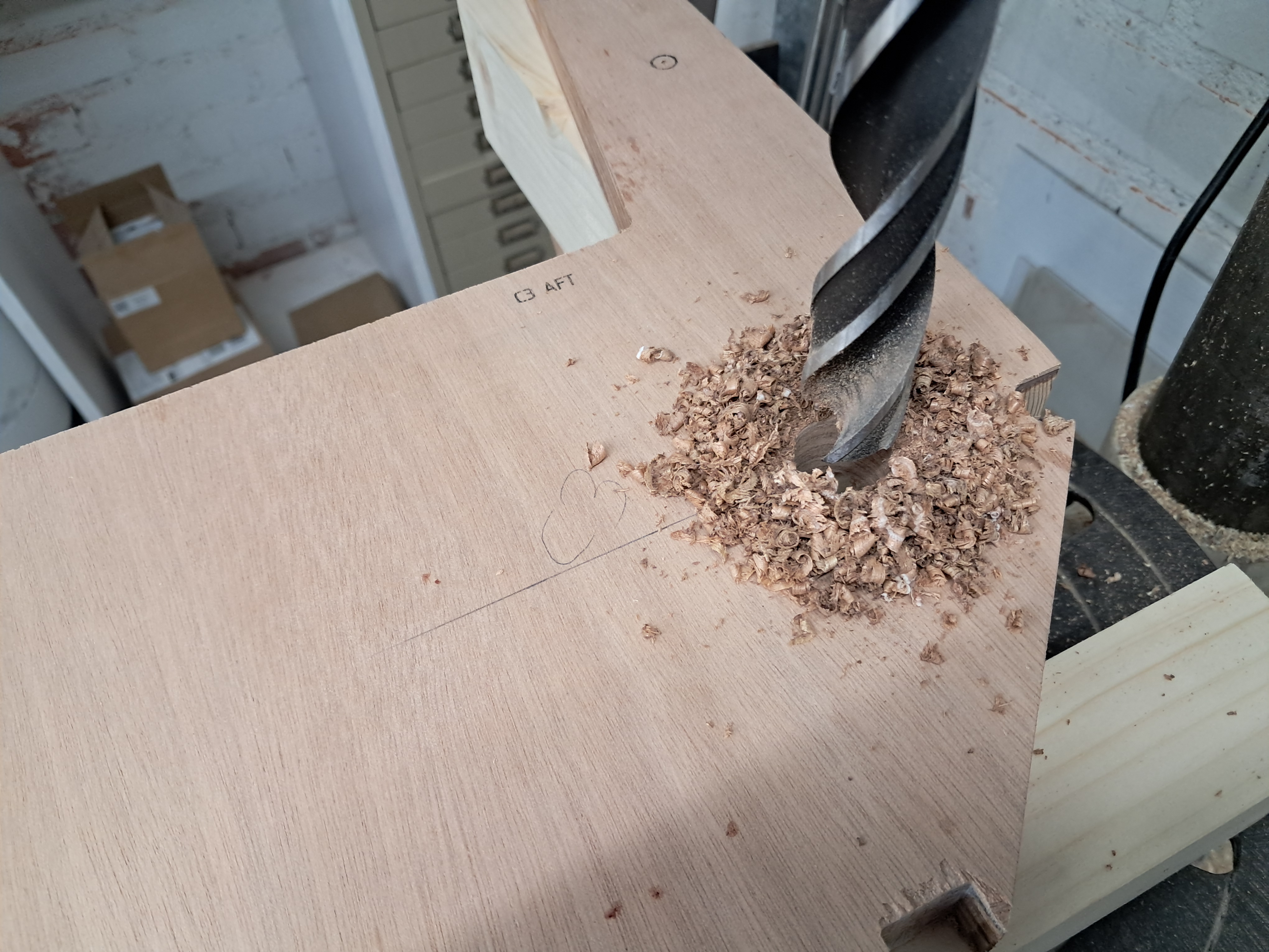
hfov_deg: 65.3
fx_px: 990
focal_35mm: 27
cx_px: 634
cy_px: 476
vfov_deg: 51.4
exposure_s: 1/50
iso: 500
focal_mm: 4
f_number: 1.8
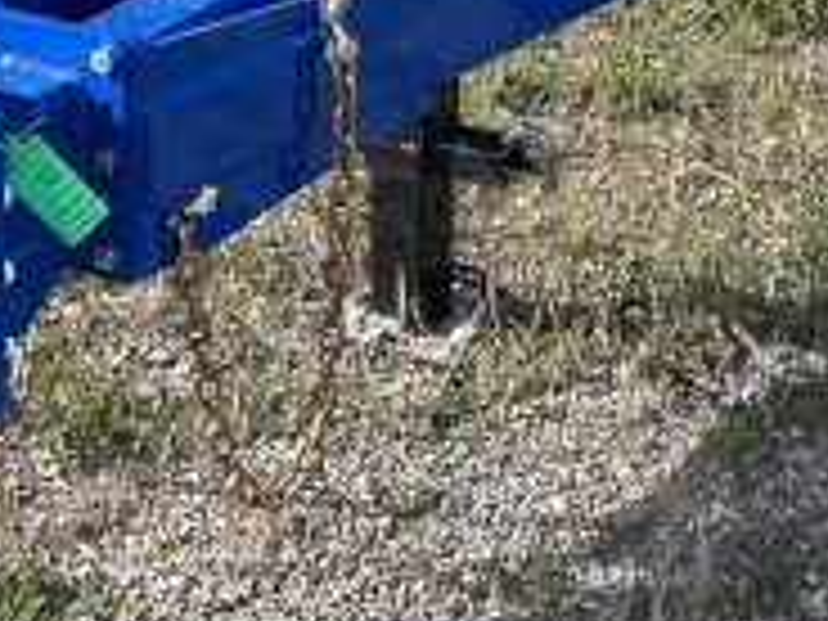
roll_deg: +1.3
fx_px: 2703
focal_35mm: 113
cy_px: -554
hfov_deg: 17.3
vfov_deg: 11.9
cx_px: 616
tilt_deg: -9.1
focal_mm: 5.7
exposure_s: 1/2571
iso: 50
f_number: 1.5
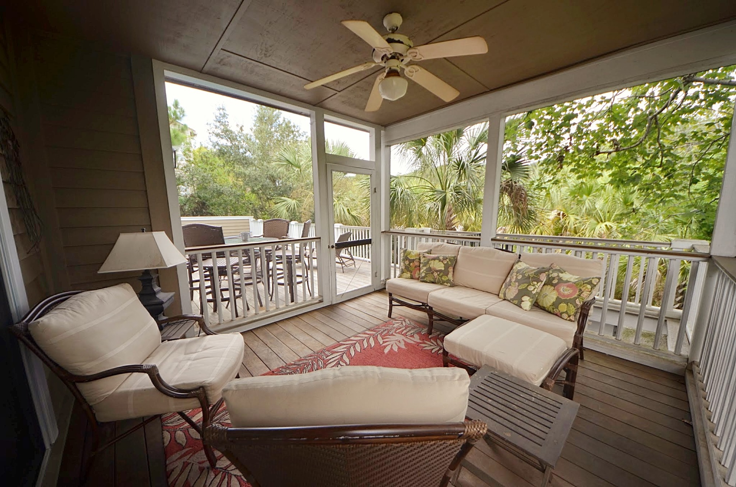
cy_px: 244
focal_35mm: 12
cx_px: 368
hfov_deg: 112.7
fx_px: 245
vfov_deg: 89.7
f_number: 5.6
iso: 200
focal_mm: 8
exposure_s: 1/125
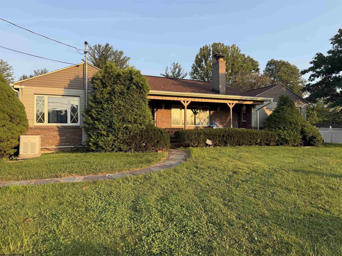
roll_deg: +1.3
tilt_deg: +1.1
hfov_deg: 71.6
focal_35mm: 24
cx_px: 171
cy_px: 128
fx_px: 237
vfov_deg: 56.8
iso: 80
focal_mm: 6.76
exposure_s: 1/931
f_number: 1.78
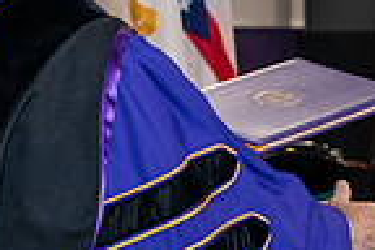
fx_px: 2927
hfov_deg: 7.3
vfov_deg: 4.9
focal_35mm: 281
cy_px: 126
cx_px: 393
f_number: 5.6
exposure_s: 1/200
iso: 2500
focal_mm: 70
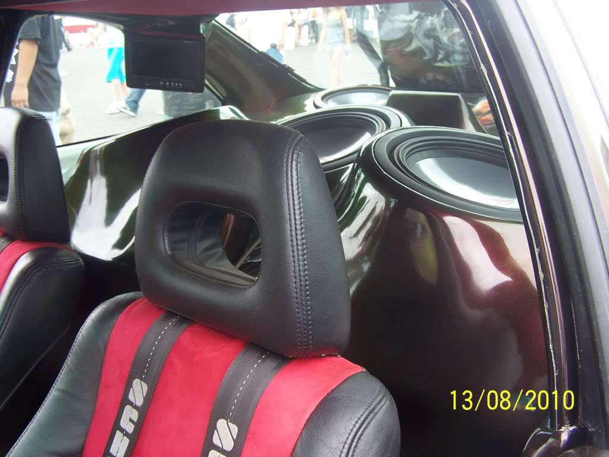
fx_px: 669
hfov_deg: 49.0
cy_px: 228
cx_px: 304
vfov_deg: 37.7
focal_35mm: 38
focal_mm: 6.3
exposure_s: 1/60
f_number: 2.8
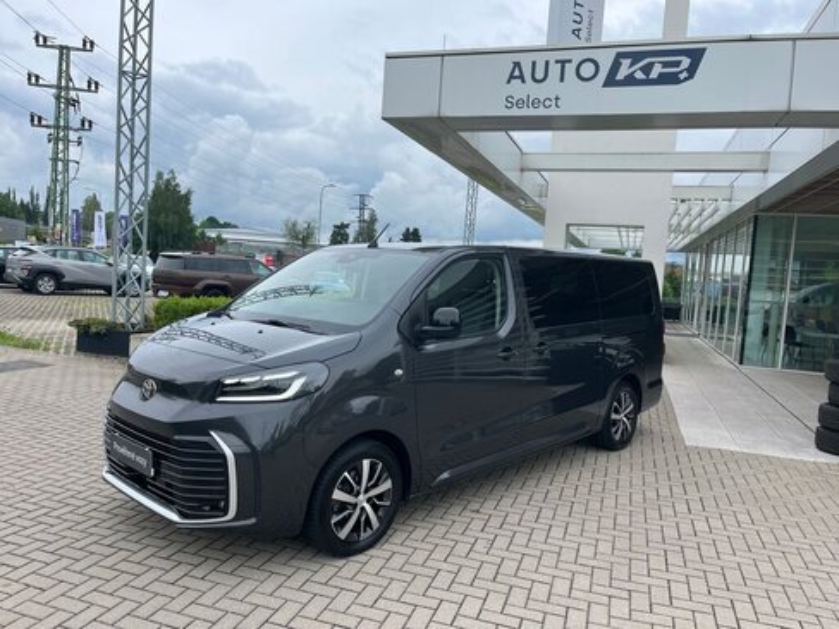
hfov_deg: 67.3
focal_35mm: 26
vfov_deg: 53.1
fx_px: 630
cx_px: 420
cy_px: 314
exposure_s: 1/2571
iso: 50
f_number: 1.6
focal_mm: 5.1
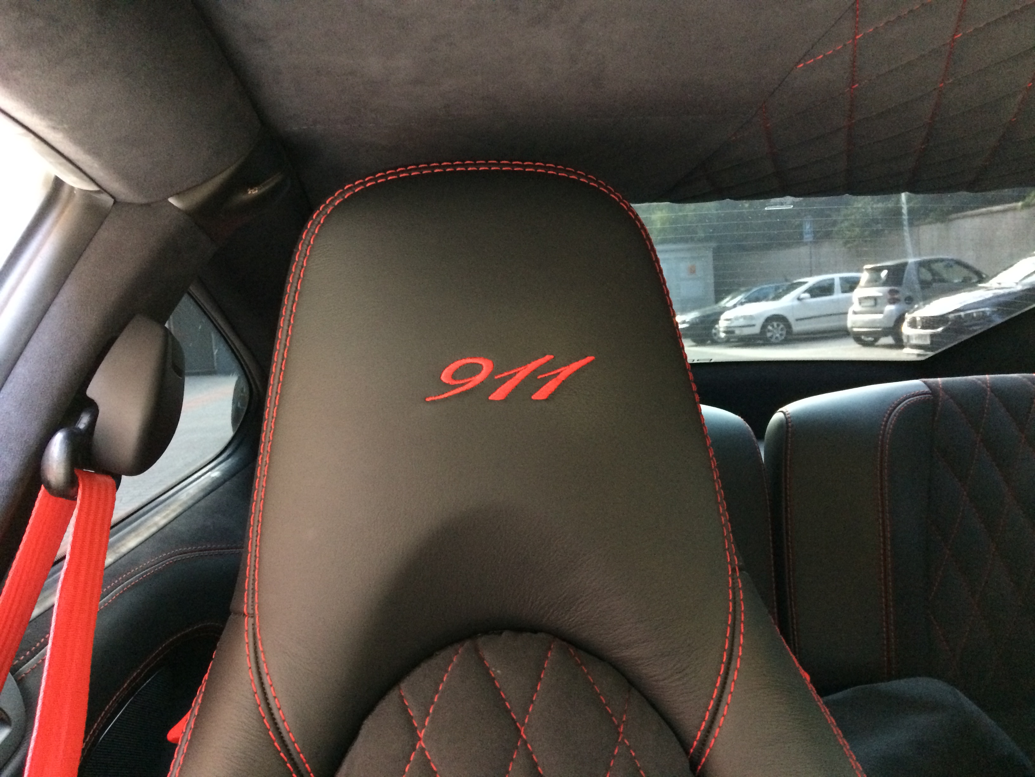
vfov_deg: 48.2
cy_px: 388
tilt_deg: -4.5
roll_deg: +1.7
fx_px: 867
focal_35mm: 29
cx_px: 518
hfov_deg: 61.7
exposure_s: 1/17
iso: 400
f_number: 2.2
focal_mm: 4.15
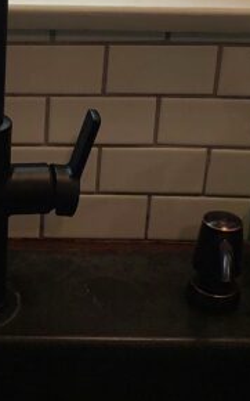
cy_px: 73
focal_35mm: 86
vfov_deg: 23.7
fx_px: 938
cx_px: -64
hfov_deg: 14.6
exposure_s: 1/50
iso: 80
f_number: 1.8
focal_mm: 5.06
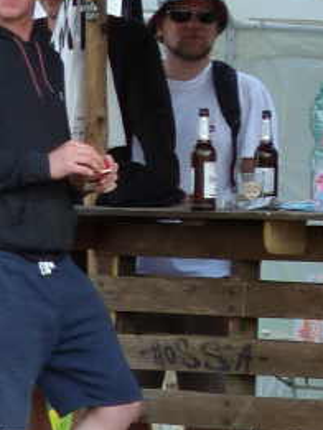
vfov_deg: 11.0
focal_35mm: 180
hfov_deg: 8.1
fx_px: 2238
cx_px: 432
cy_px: 193
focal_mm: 8.4
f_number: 4
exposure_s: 1/200
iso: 100
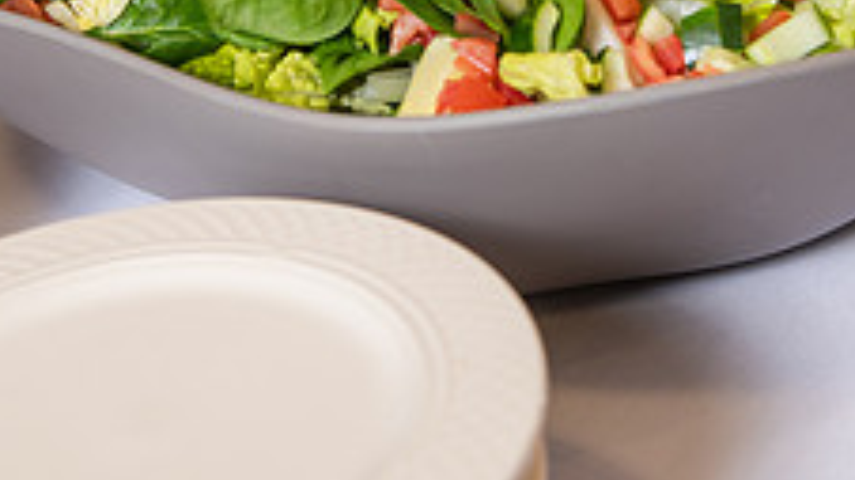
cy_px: -89
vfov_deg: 11.6
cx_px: 450
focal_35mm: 102
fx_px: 2312
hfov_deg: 21.0
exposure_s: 1/80
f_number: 4
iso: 320
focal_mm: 38
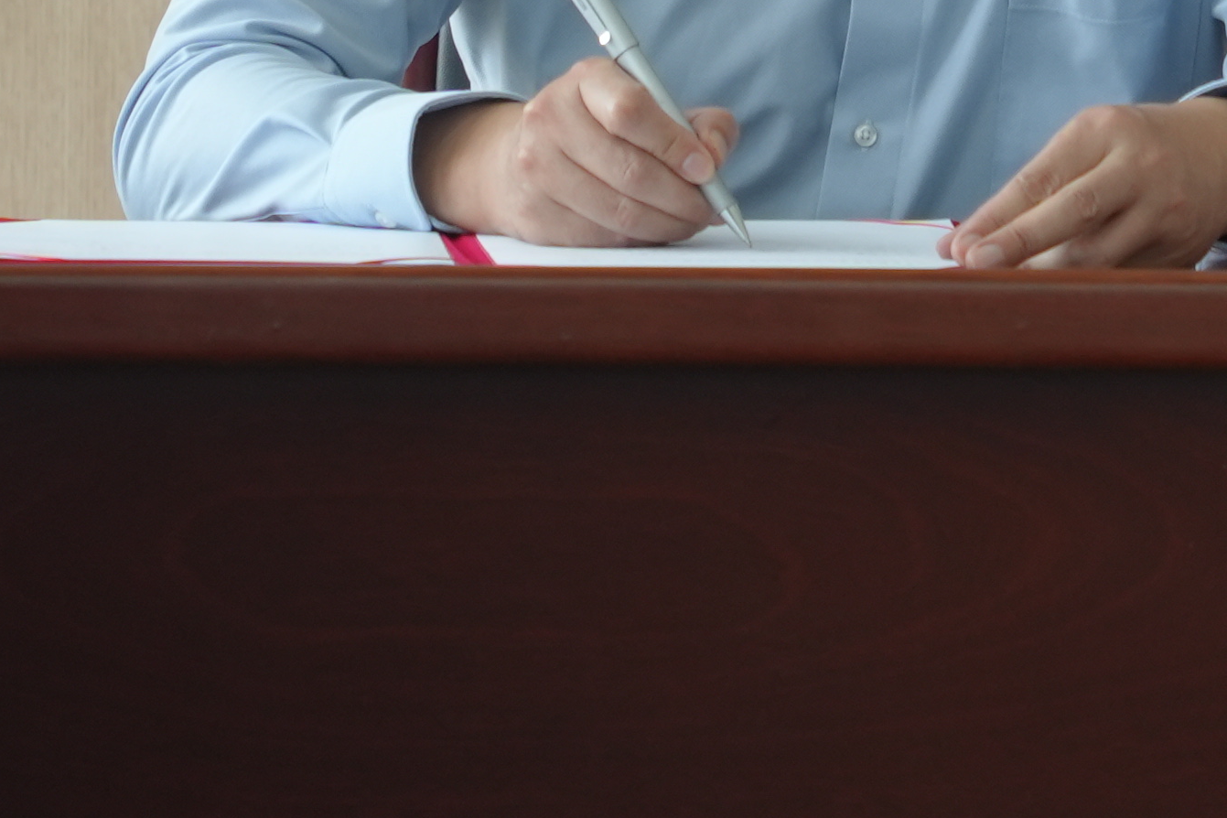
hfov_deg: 3.9
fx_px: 17995
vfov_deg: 2.6
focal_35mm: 528
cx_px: 1505
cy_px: -1147
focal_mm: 101
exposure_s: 1/250
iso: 640
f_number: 4.5
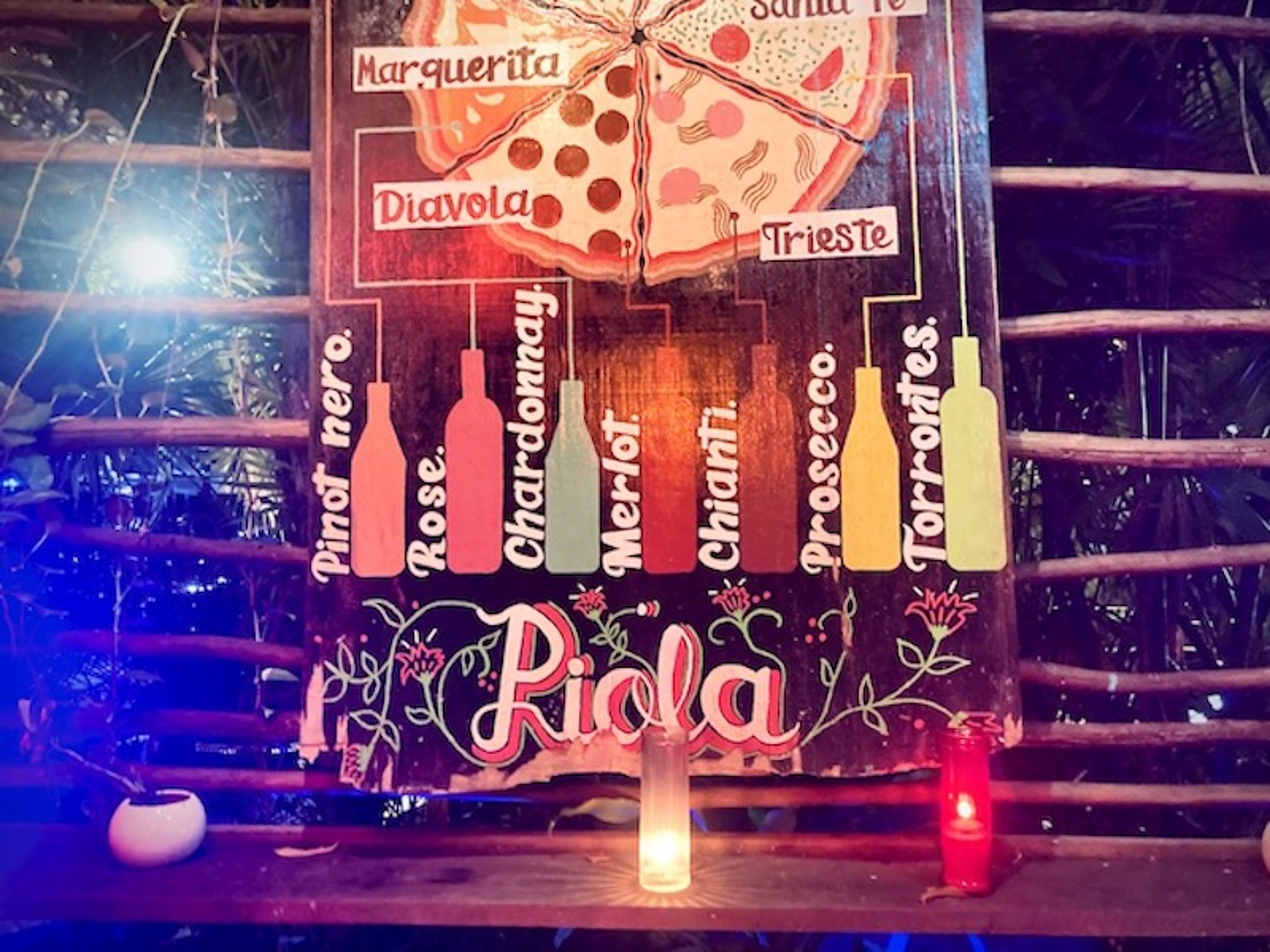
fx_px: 1027
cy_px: 476
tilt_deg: +2.1
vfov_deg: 49.7
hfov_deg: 63.4
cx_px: 635
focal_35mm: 28
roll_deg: +1.5
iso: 640
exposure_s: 1/15
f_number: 1.8
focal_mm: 3.99
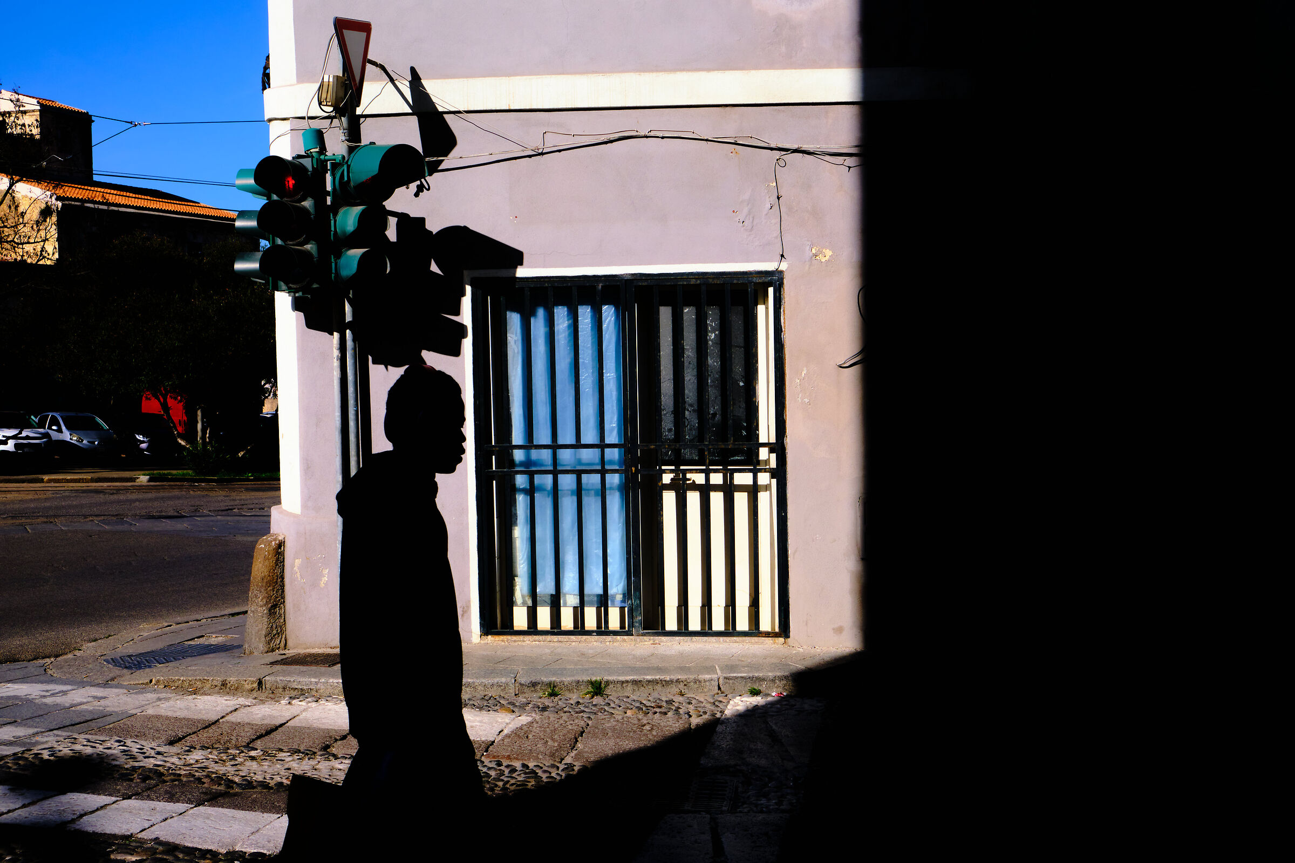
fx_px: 1547
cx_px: 648
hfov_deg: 45.4
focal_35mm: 43
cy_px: 432
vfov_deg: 31.2
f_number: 8
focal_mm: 28.9
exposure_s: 1/1000
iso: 200
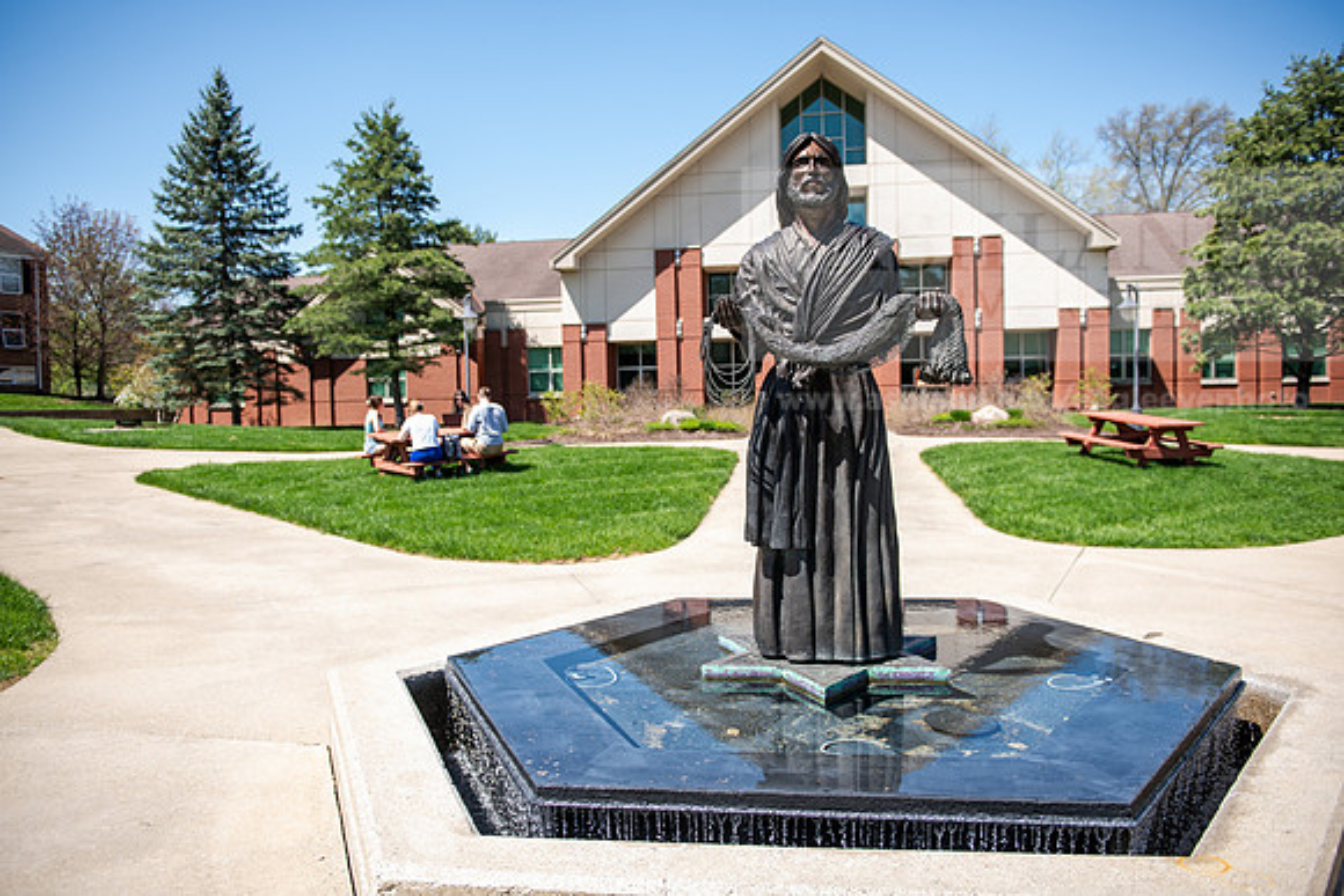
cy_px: 448
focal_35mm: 28
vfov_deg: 46.4
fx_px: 1046
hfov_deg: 65.5
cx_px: 672
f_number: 3.2
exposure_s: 1/500
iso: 100
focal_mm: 28
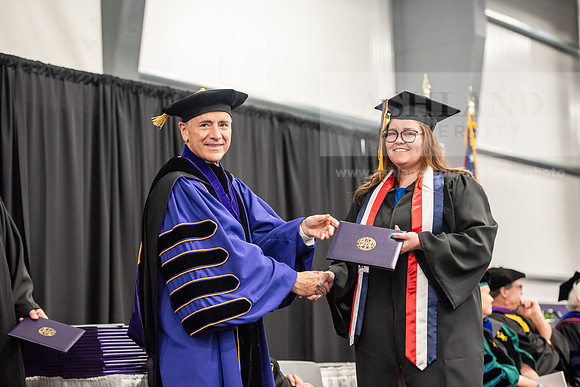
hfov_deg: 23.6
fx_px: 1386
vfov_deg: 15.9
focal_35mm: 86
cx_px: 290
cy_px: 194
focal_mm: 86
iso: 3200
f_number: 3.2
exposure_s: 1/200
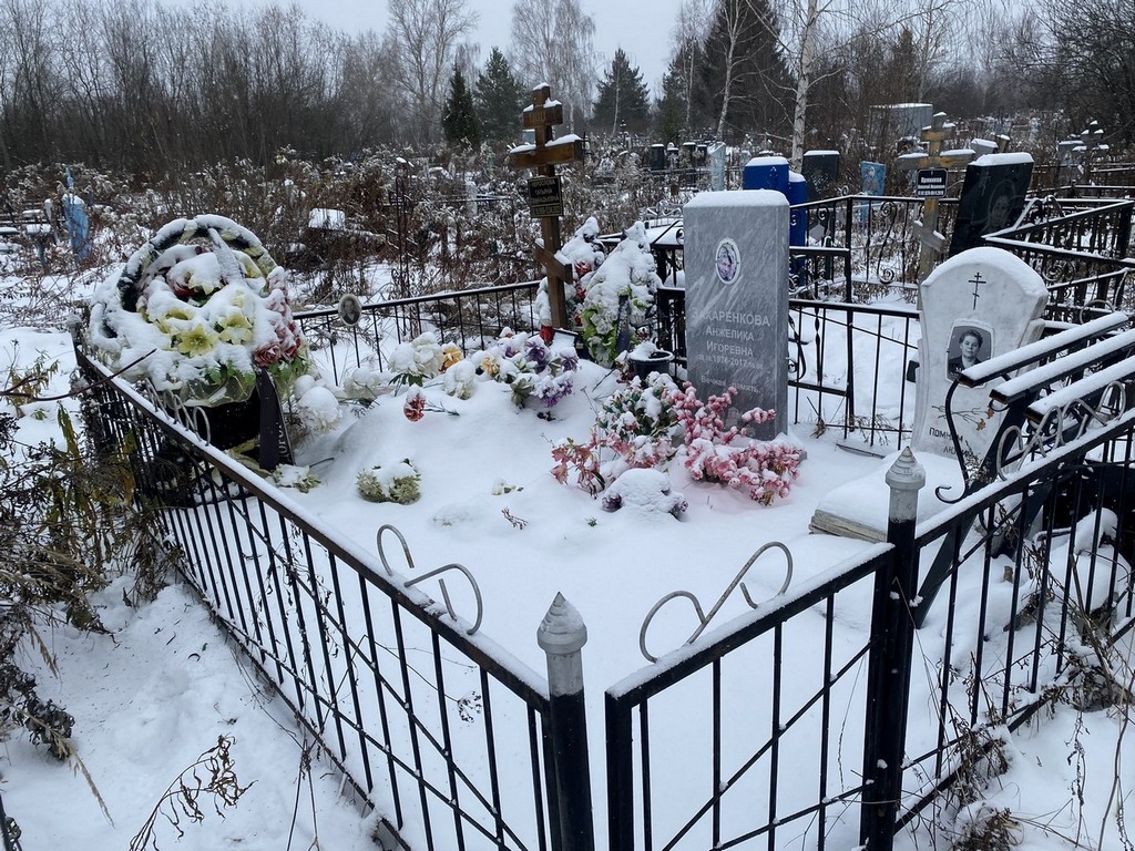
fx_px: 852
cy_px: 426
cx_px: 568
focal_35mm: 26
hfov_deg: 67.3
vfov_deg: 53.1
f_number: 1.8
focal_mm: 4.25
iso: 32
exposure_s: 1/772
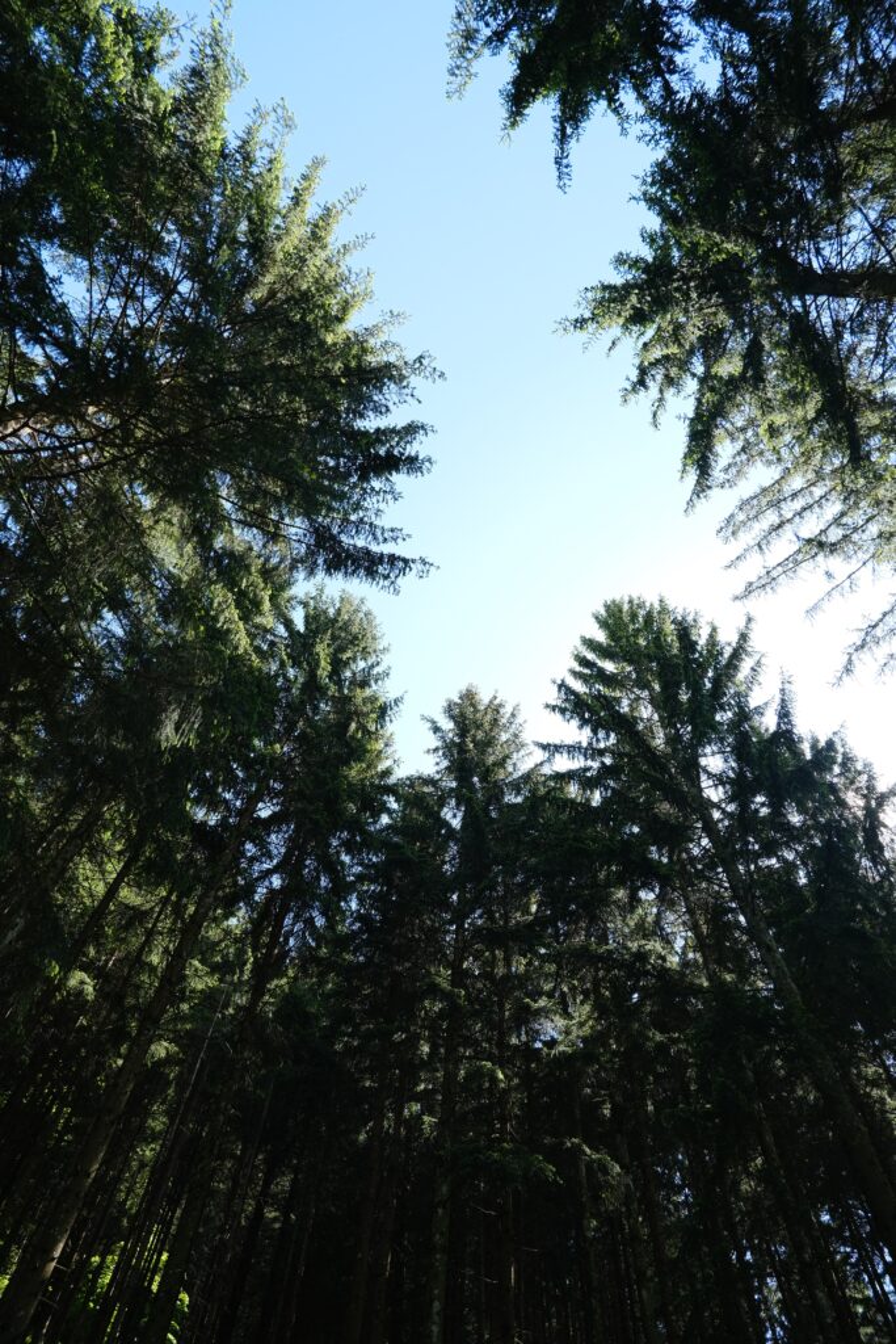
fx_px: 858
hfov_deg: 55.1
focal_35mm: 23
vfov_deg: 76.1
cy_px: 672
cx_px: 448
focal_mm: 15
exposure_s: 1/150
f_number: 5.6
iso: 320
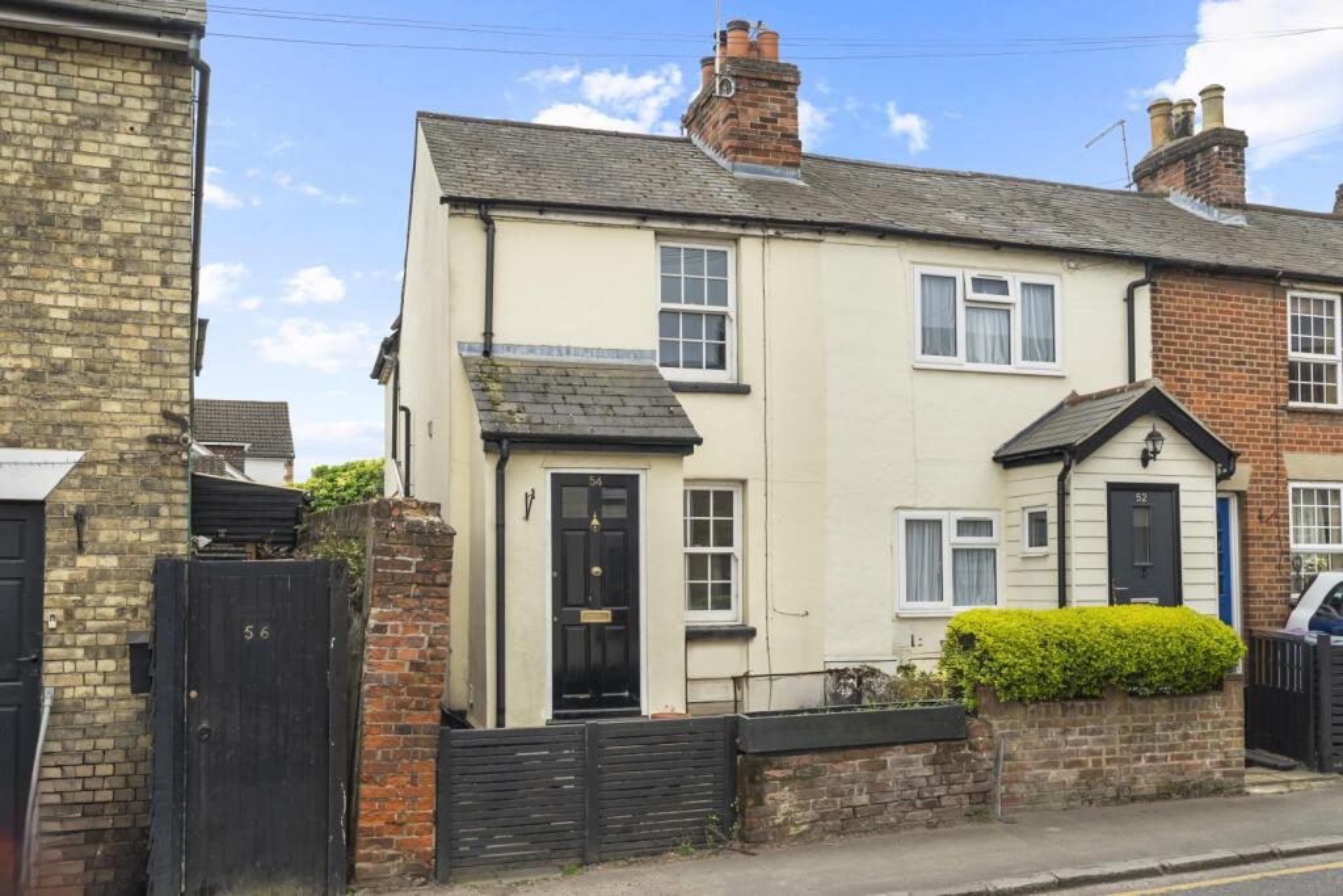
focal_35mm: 30
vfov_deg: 43.6
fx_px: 1119
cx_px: 672
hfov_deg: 61.9
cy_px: 448
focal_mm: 30
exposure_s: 1/50
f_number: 8
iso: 320
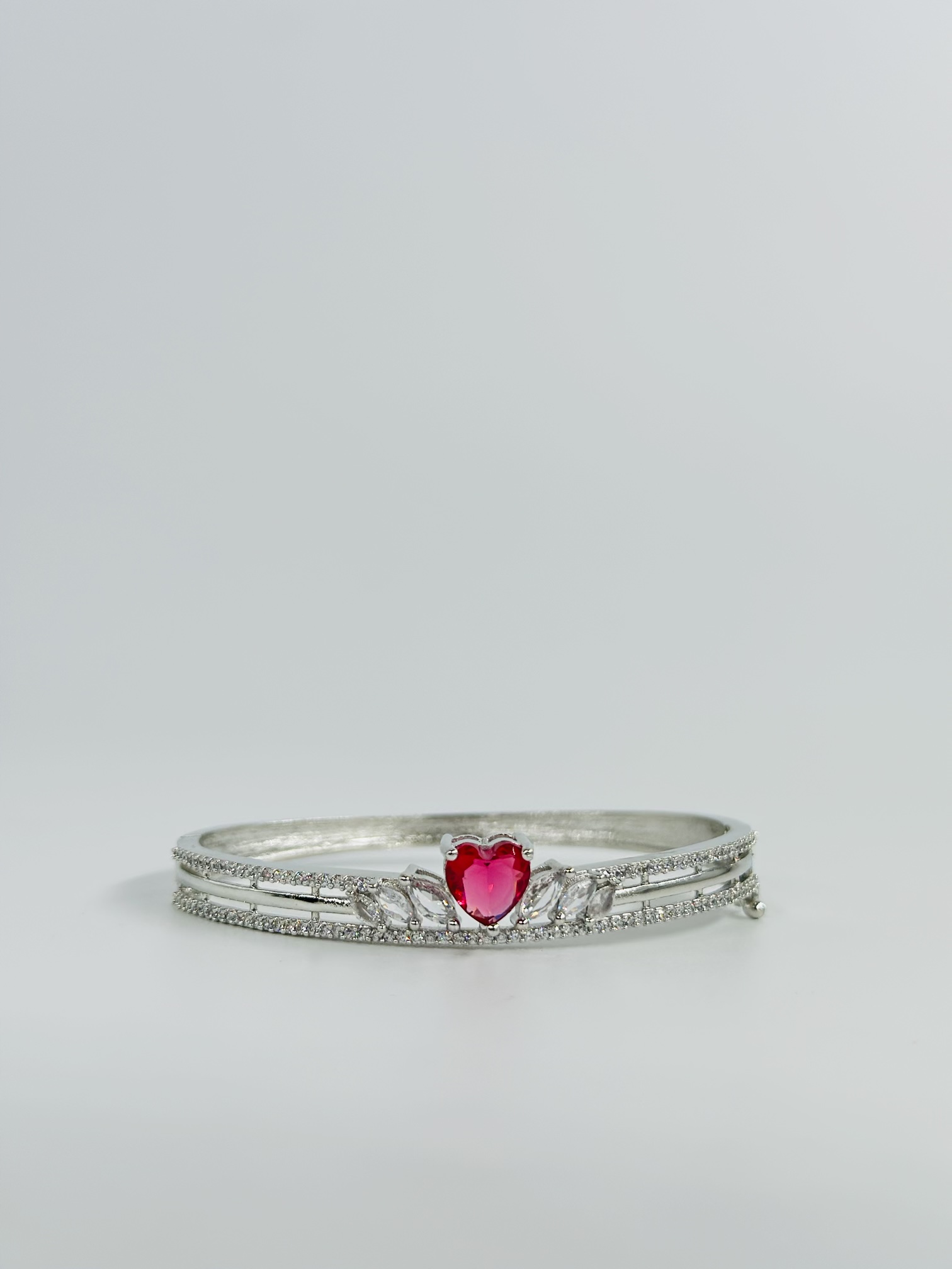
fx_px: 1760
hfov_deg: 30.3
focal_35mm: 48
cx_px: 476
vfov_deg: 39.7
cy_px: 634
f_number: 1.78
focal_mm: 6.86
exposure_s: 1/1517
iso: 80
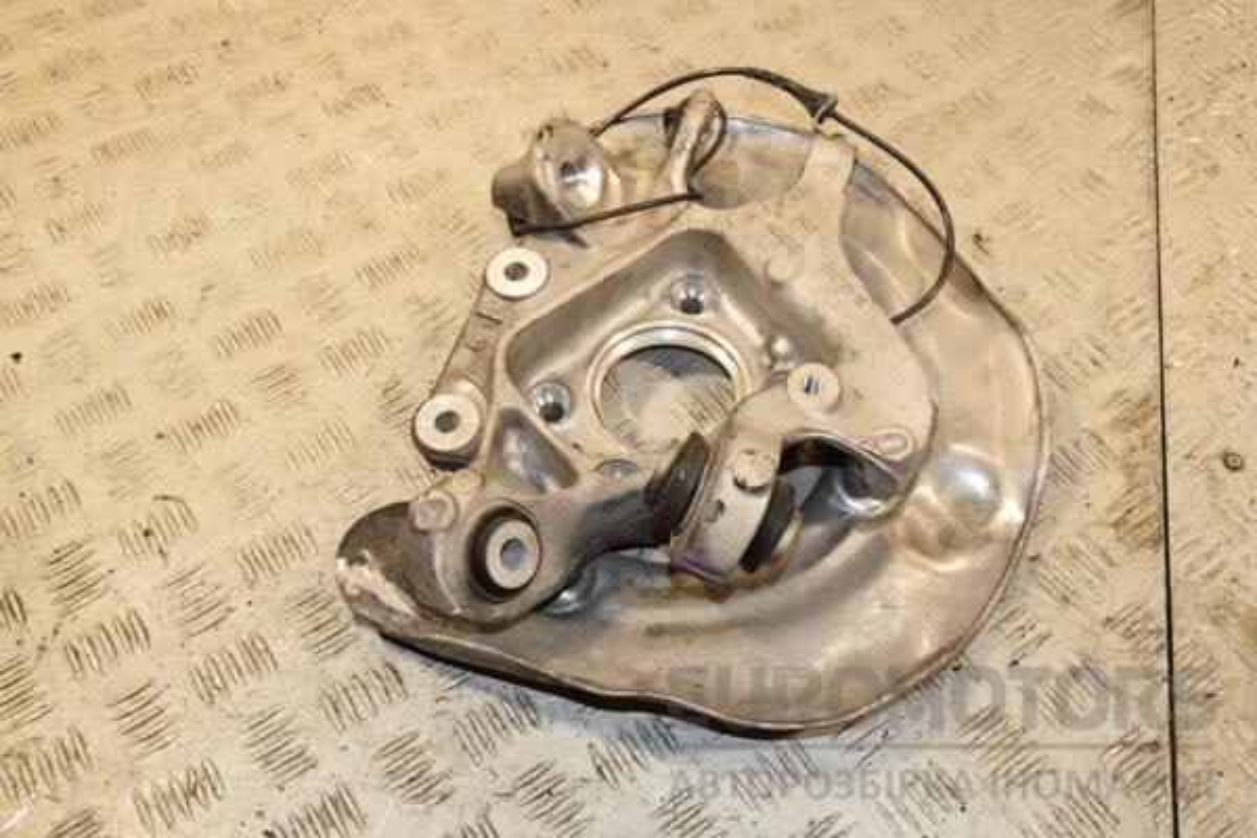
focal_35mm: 38
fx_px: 1309
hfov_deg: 51.3
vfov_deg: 35.5
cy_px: 419
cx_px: 628
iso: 800
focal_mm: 25
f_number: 8
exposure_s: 1/200
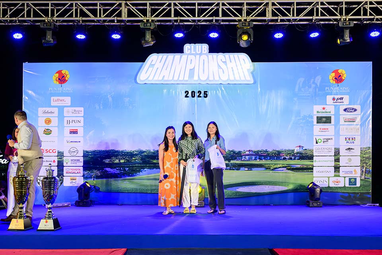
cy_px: 128
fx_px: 382
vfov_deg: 36.9
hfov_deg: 53.1
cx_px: 191
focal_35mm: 36
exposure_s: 1/200
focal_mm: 36
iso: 2000
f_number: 6.3
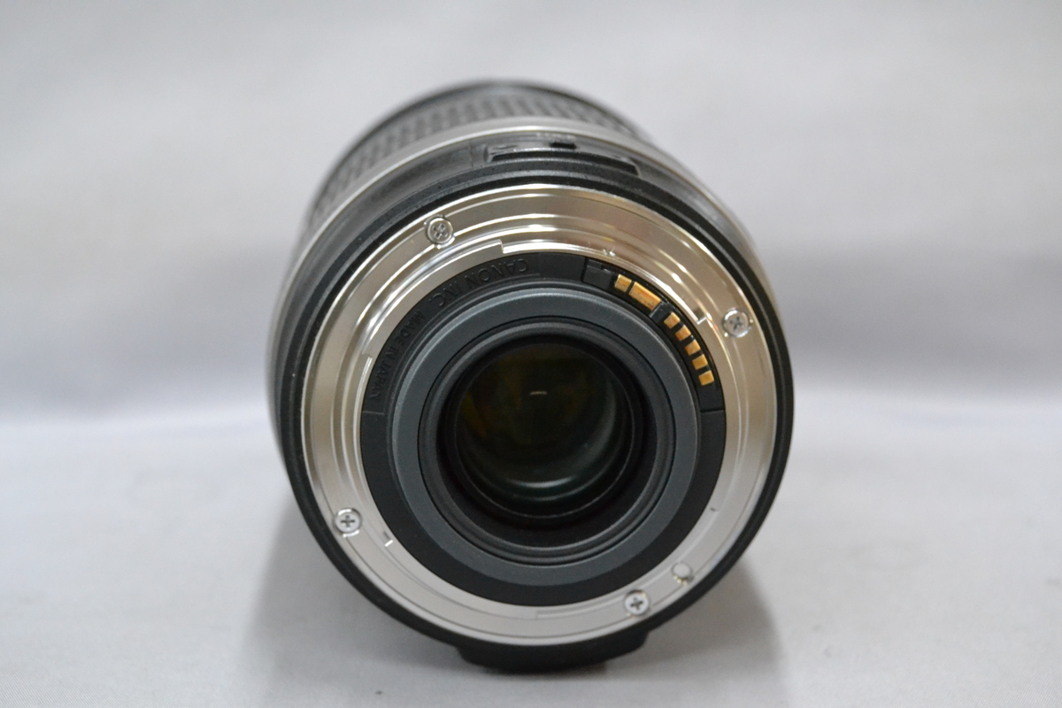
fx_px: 1770
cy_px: 354
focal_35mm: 60
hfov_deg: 33.4
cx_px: 531
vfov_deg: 22.6
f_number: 8
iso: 3200
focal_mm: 40
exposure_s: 1/125
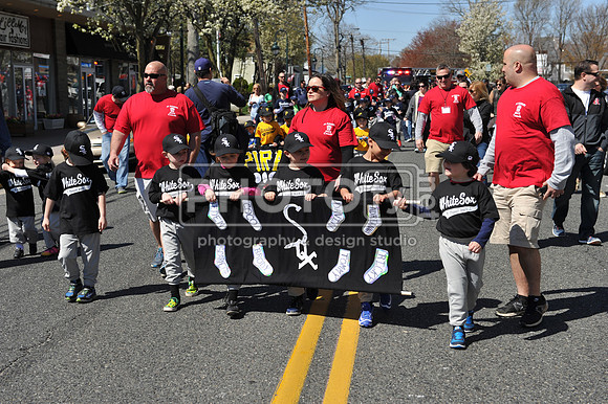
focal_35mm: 55
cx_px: 304
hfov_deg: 36.3
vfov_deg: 24.6
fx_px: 928
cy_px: 202
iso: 200
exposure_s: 1/1000
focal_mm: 55
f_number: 5
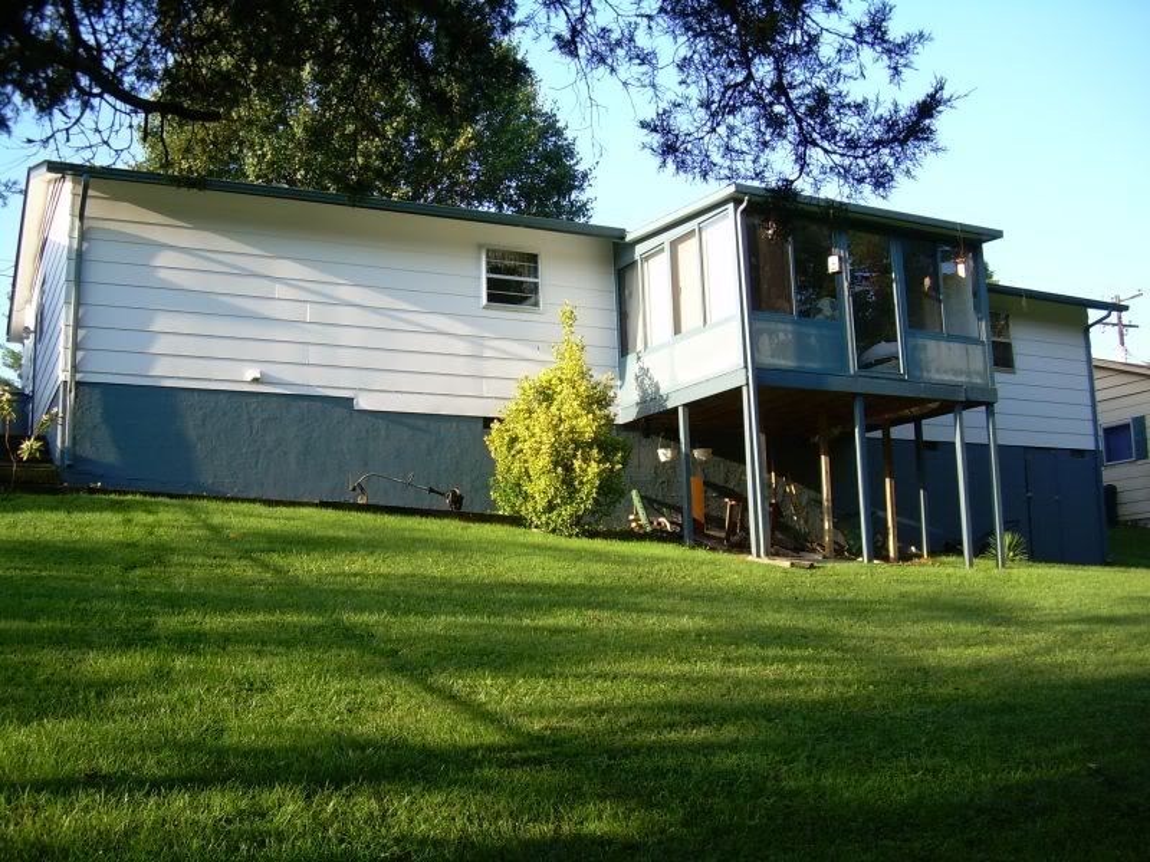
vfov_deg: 37.7
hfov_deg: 49.0
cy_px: 431
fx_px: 1262
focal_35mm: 38
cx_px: 575
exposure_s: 1/229
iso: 50
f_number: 2.8
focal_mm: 6.3
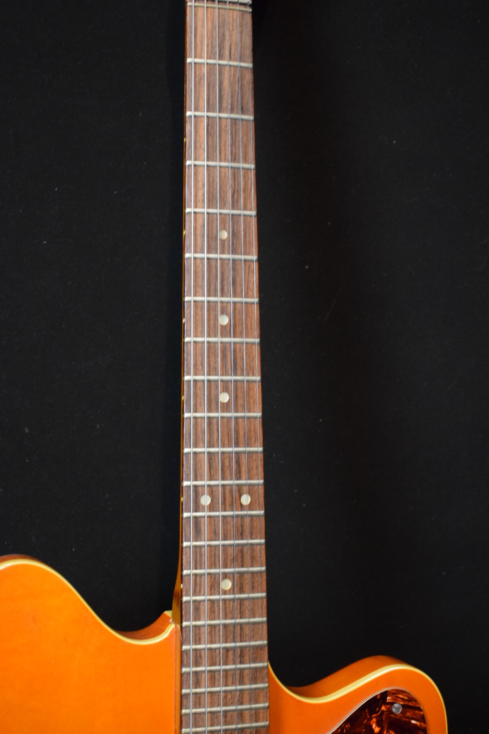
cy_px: 367
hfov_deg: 23.8
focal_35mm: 57
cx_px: 244
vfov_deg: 35.1
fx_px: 1161
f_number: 4.8
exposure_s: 1/30
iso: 3200
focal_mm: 38
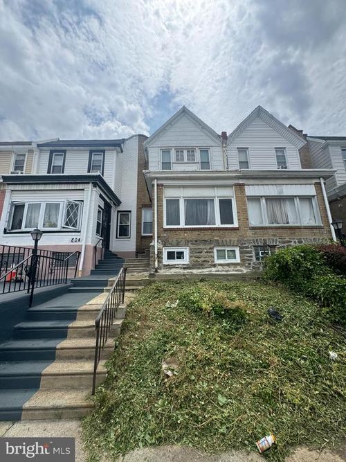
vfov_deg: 102.1
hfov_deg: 85.7
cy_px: 231
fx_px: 187
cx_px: 173
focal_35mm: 14
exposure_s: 1/1709
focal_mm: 2.22
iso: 40
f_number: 2.2
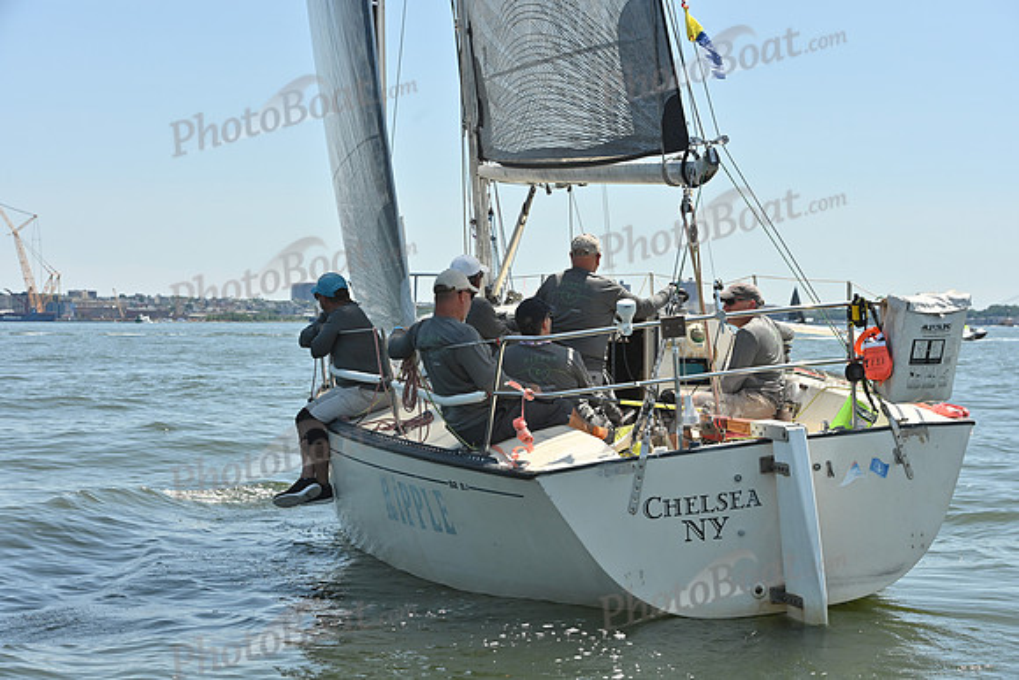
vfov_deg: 19.5
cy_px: 340
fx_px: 1982
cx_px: 510
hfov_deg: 28.8
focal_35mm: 70
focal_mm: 70
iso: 320
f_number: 9
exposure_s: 1/1000
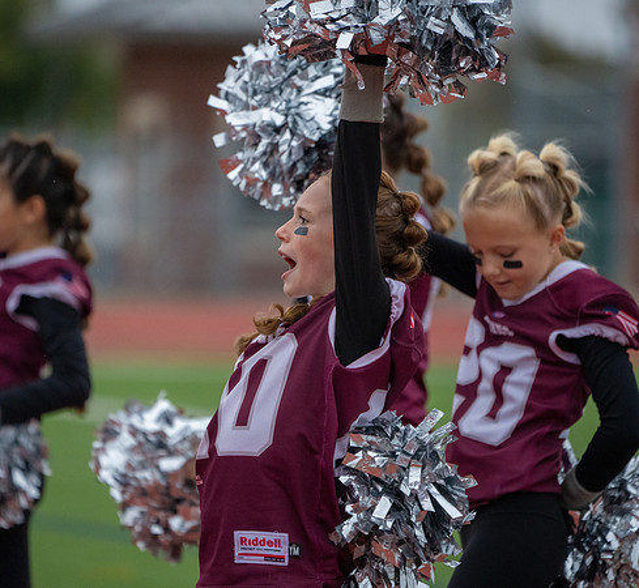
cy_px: 294
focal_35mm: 488
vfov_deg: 3.4
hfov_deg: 3.7
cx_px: 326
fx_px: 9798
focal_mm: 400
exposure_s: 1/1000
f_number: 5.6
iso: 5000
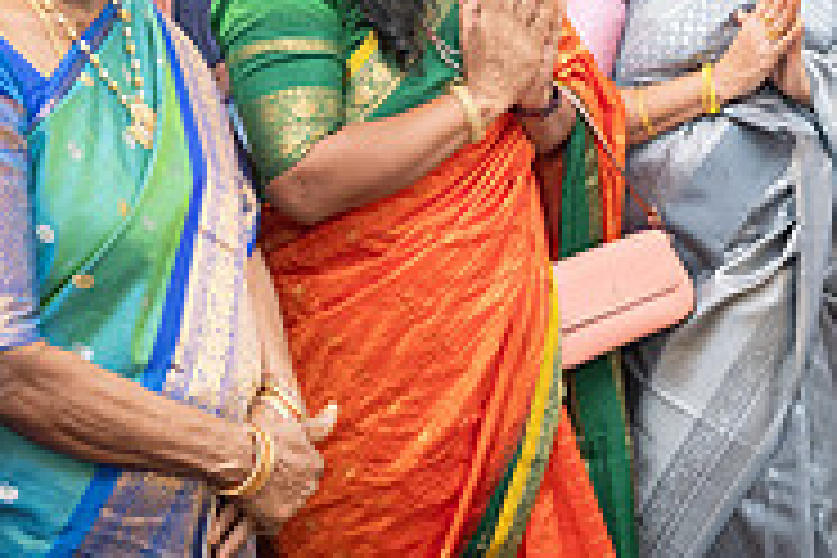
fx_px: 1813
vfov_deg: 17.2
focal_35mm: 78
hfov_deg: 25.4
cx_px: 716
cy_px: 46
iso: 800
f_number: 3.5
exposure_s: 1/160
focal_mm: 24
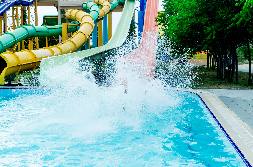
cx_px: 126
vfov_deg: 25.6
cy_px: 84
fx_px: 368
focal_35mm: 52
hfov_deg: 37.9
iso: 200
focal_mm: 35
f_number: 7.1
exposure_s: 1/400
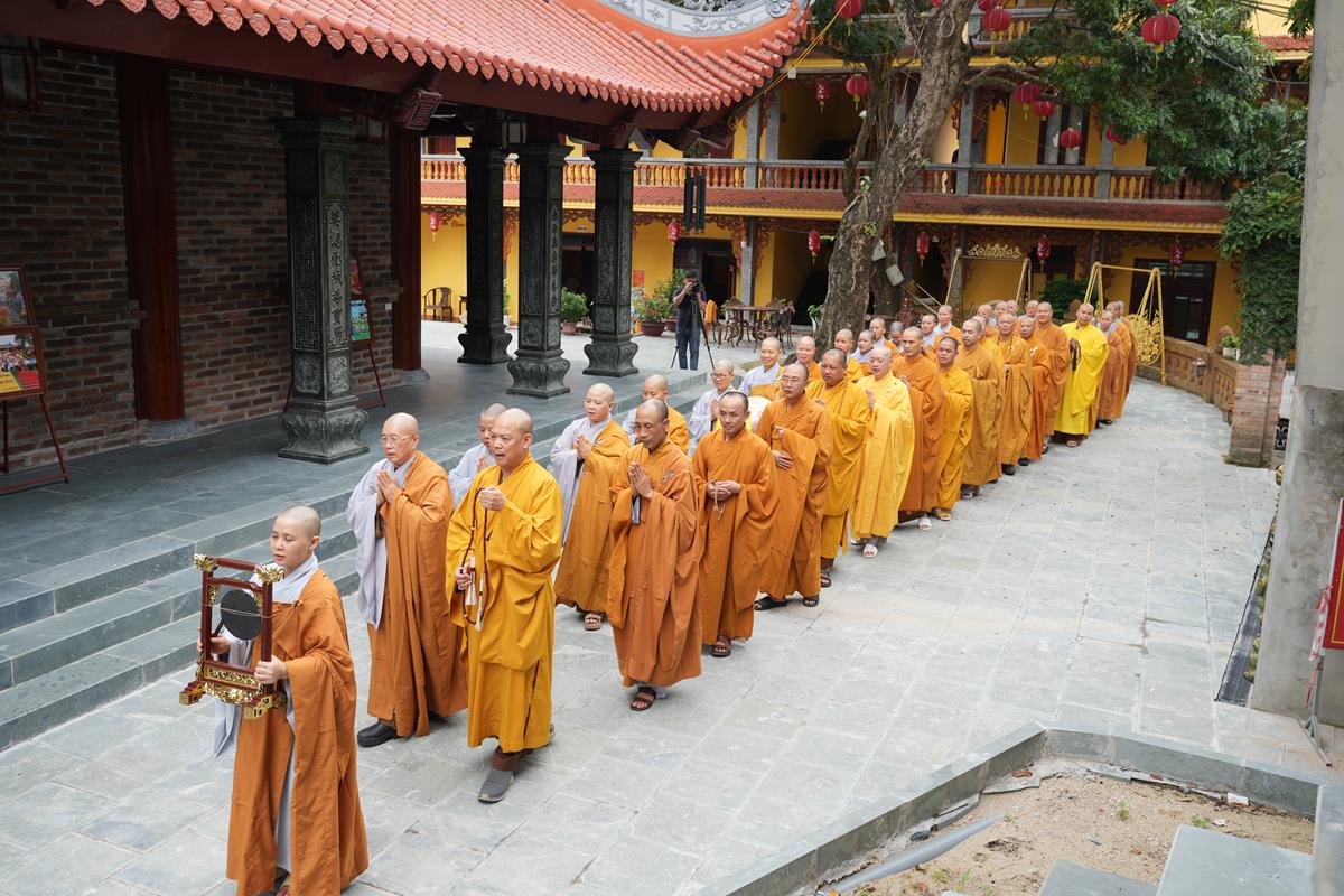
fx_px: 1195
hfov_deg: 58.7
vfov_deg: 41.1
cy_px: 448
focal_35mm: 32
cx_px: 672
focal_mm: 32
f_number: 4.5
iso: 100
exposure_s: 1/100
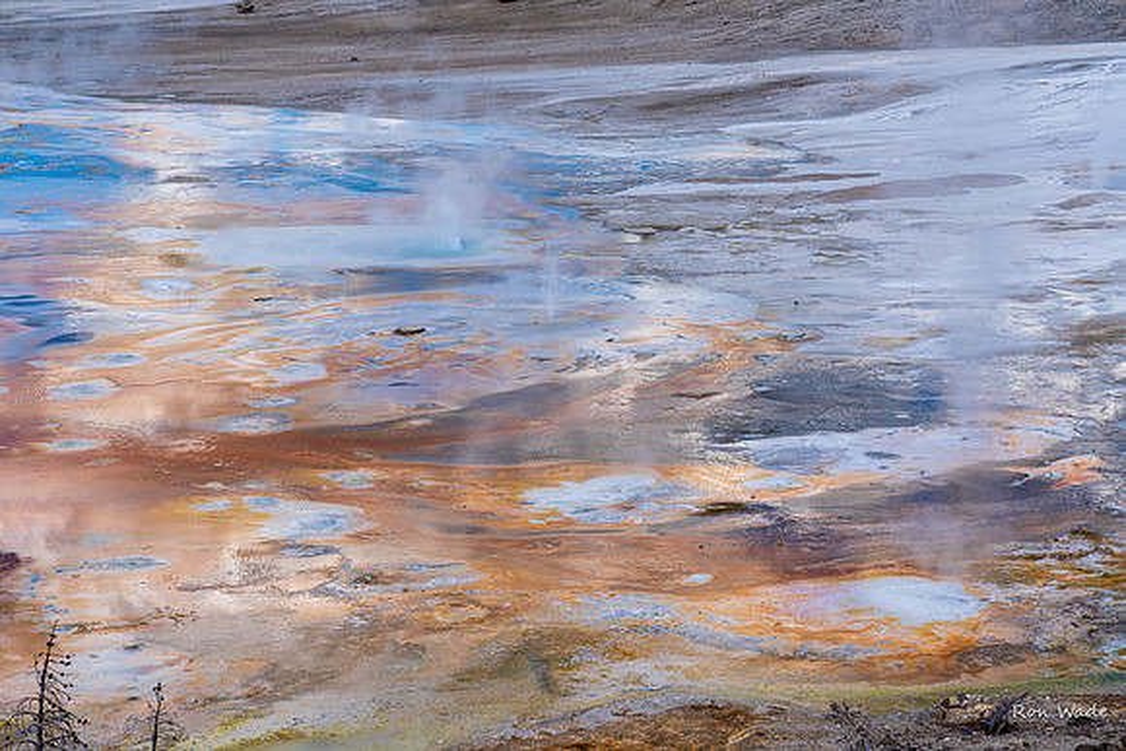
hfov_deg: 28.8
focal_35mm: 70
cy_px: 376
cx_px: 563
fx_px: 2190
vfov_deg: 19.5
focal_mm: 70
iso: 100
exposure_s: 1/200
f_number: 10
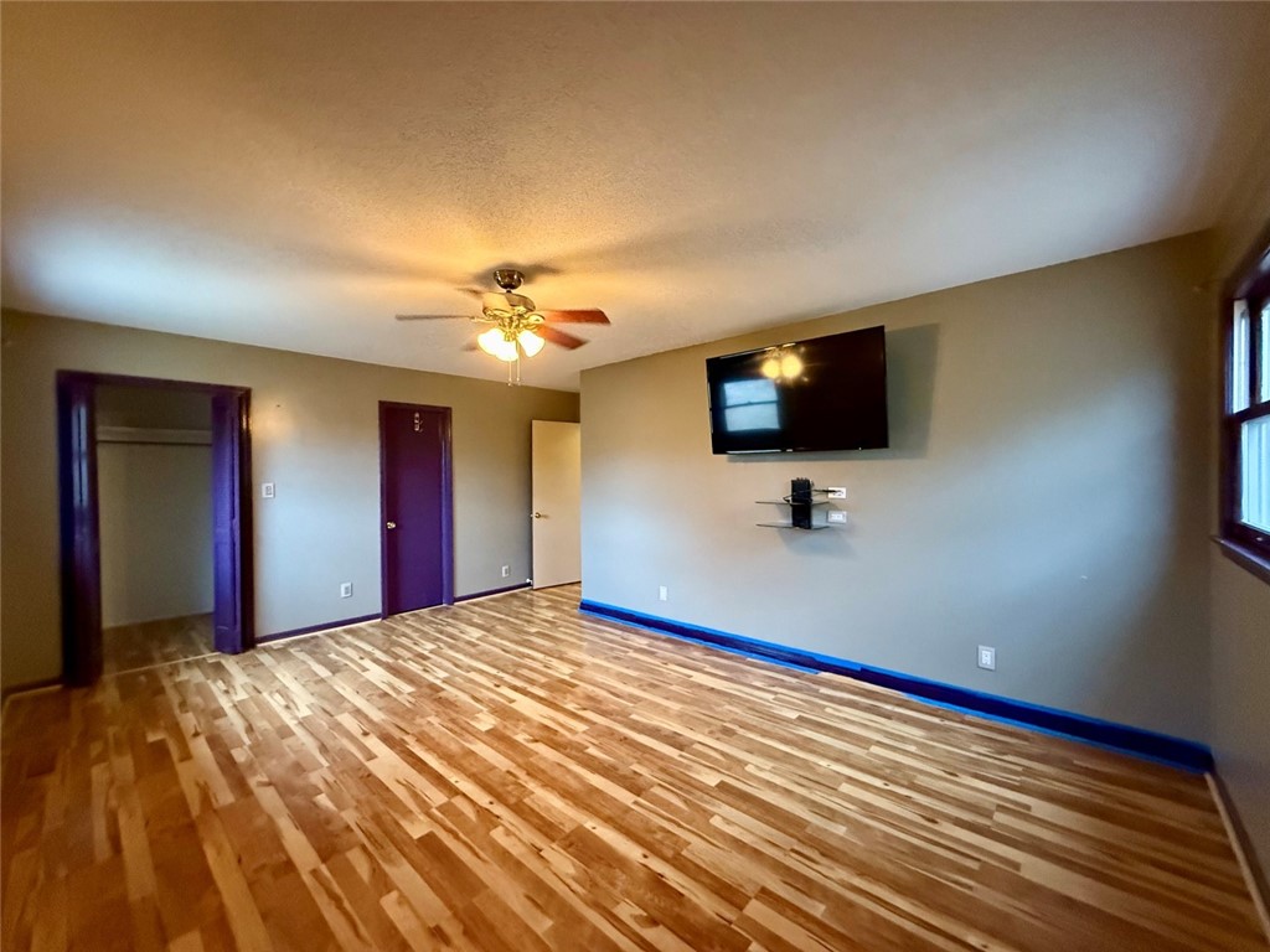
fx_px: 514
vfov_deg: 85.7
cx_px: 635
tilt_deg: +0.2
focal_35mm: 14
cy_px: 476
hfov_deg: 102.1
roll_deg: +0.5
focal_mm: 2.22
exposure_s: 1/60
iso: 1000
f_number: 2.2
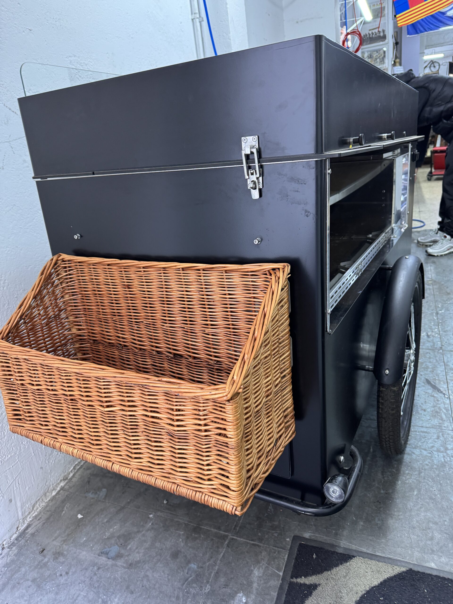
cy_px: 302
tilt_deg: -22.3
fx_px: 419
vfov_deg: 71.6
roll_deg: +8.9
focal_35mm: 24
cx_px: 226
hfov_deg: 56.8
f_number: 1.78
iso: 320
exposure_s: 1/50
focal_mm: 6.76
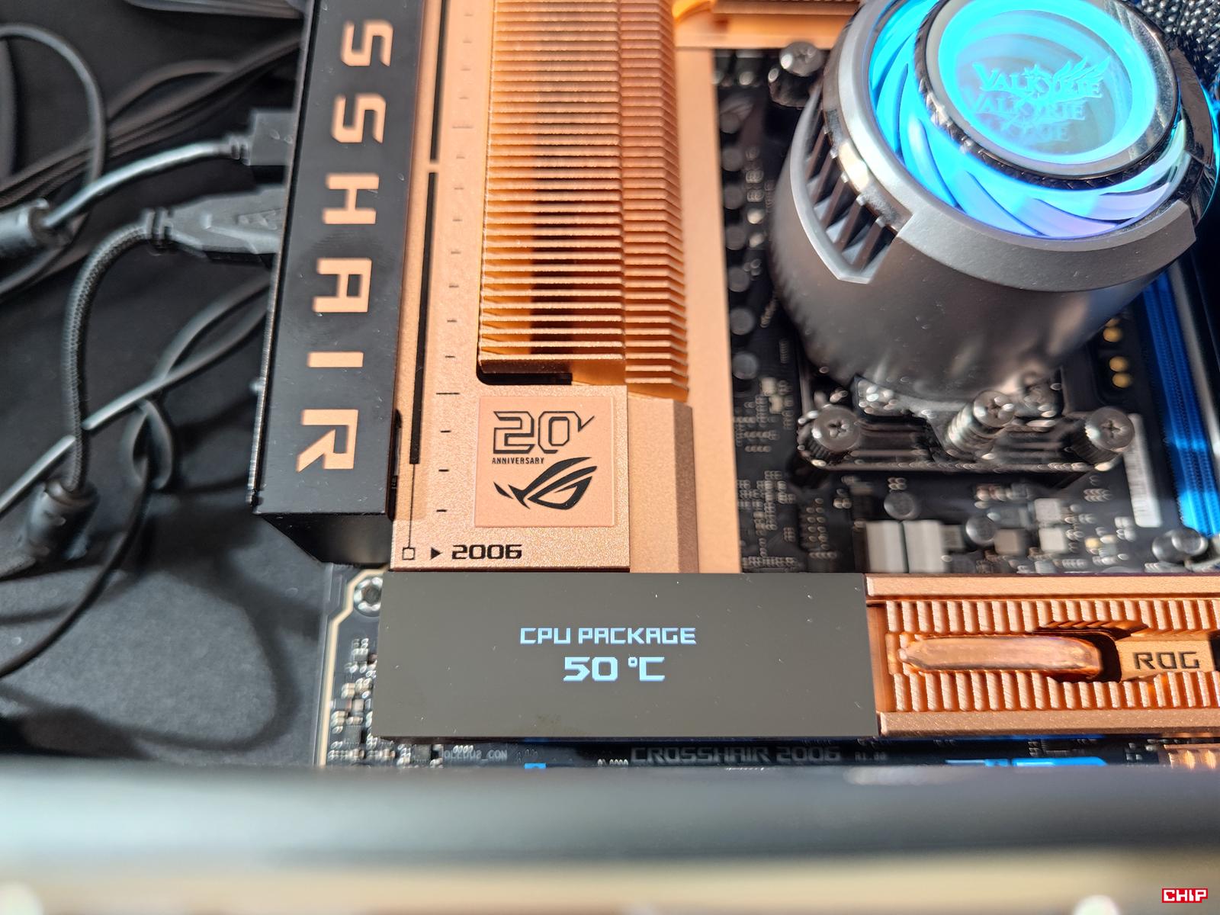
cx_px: 610
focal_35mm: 24
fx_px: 846
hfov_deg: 71.6
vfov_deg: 56.8
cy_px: 458
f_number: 1.85
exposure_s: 1/25
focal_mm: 6.78
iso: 400
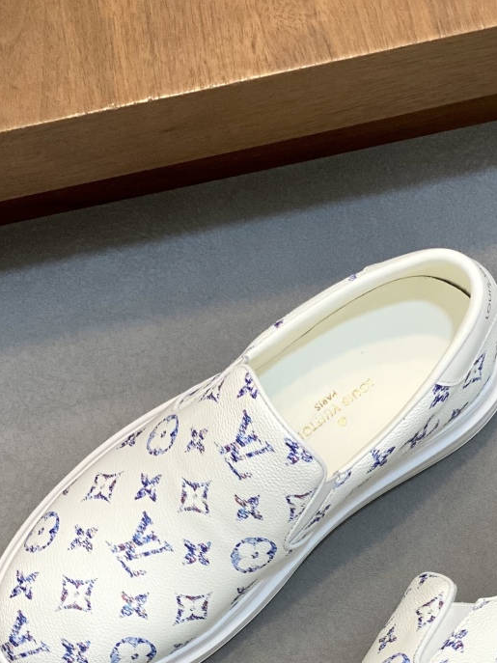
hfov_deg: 13.6
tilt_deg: -74.9
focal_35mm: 109
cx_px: 318
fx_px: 2087
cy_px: 563
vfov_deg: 17.8
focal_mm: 6
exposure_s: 1/100
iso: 64
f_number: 2
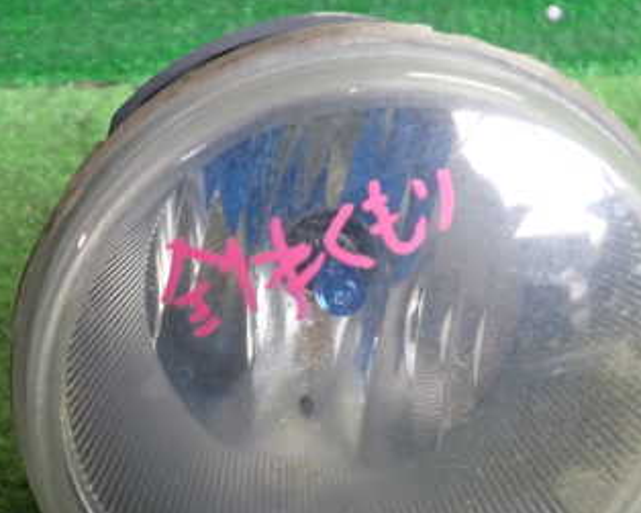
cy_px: 339
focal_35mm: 56
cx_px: 345
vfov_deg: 27.0
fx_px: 1062
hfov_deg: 33.6
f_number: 2.3
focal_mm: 5.4
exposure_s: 1/40
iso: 200
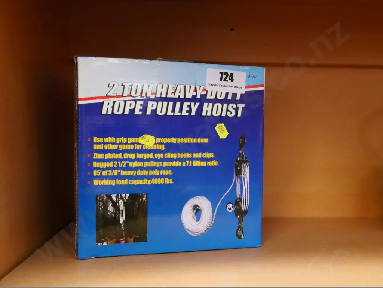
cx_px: 192
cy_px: 144
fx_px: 332
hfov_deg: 60.0
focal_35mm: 30
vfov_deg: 46.8
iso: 6400
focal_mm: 15
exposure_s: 1/200
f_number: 5.6
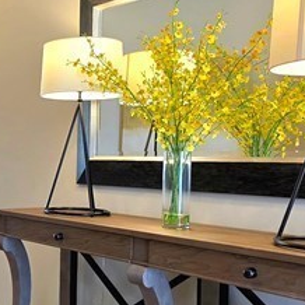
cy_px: 197
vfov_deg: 31.4
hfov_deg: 28.3
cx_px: -43
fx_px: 538
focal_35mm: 54
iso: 160
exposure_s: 1/60.2
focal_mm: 2.2
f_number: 1.9
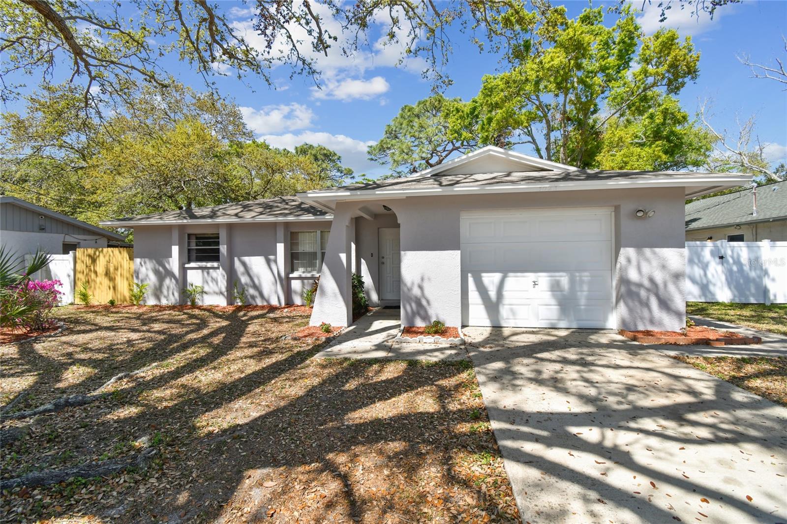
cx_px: 394
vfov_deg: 77.3
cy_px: 262
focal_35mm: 15
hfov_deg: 100.4
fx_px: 328
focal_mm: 10
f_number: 7.1
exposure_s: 1/250
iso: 100
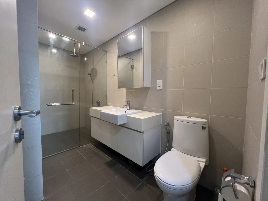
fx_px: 101
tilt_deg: -3.2
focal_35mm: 13
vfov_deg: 89.9
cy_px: 100
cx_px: 134
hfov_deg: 106.2
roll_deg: -0.9
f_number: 1.8
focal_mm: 1.57
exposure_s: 1/60
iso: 250
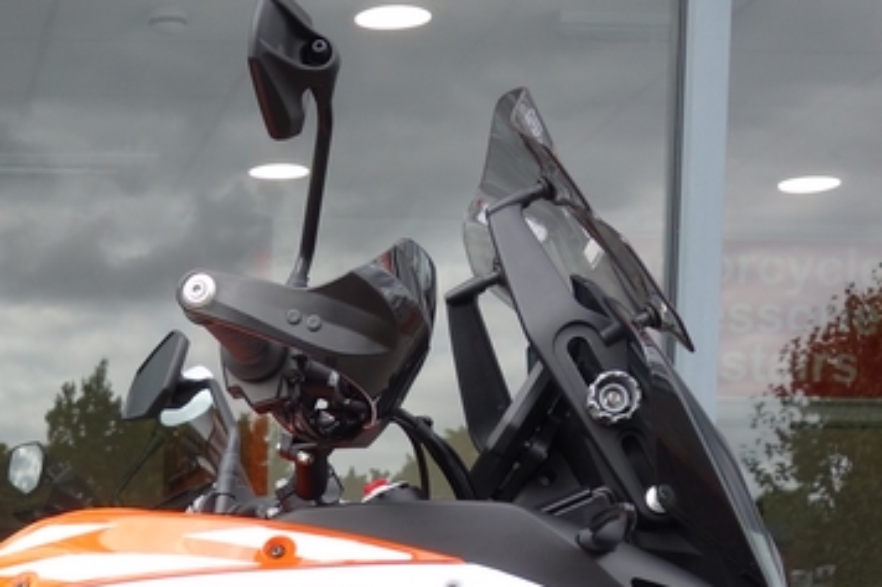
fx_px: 2498
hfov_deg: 19.2
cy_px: 991
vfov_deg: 12.5
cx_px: -82
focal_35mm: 102
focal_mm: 10.4
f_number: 5.6
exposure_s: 1/100
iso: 125
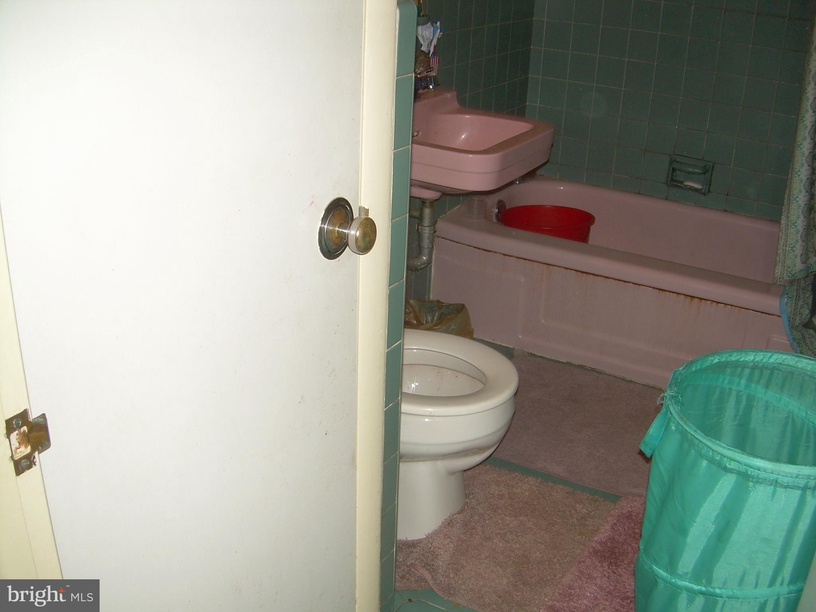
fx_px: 896
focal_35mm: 38
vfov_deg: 37.7
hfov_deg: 49.0
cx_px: 408
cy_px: 306
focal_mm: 6.3
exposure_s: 1/60
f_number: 2.8
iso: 50
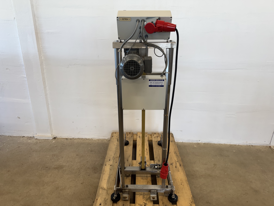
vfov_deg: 56.8
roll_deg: -0.9
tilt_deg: -21.3
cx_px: 137
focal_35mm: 24
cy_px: 103
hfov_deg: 71.6
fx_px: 190
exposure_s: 1/100
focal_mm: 6.76
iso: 80
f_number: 1.78
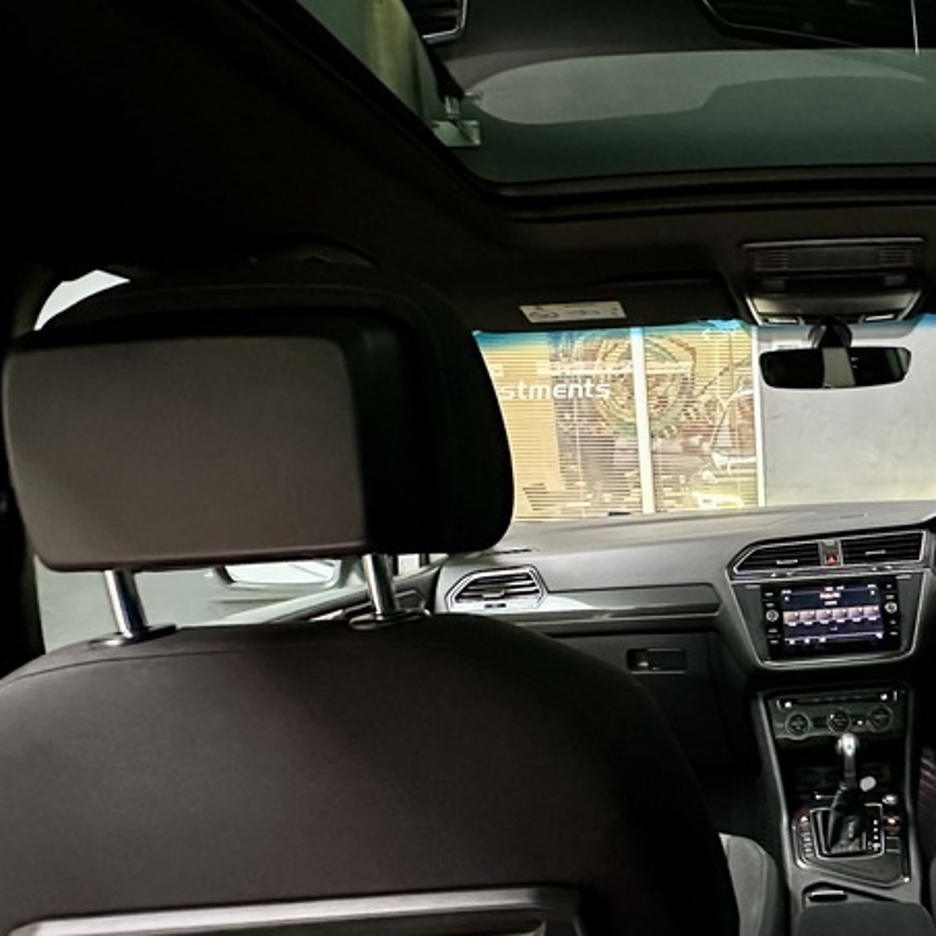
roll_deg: +1.1
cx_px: 845
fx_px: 857
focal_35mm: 28
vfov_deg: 56.5
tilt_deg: -11.8
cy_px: 593
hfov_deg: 50.7
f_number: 2.2
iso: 1250
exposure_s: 1/60
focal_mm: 2.22
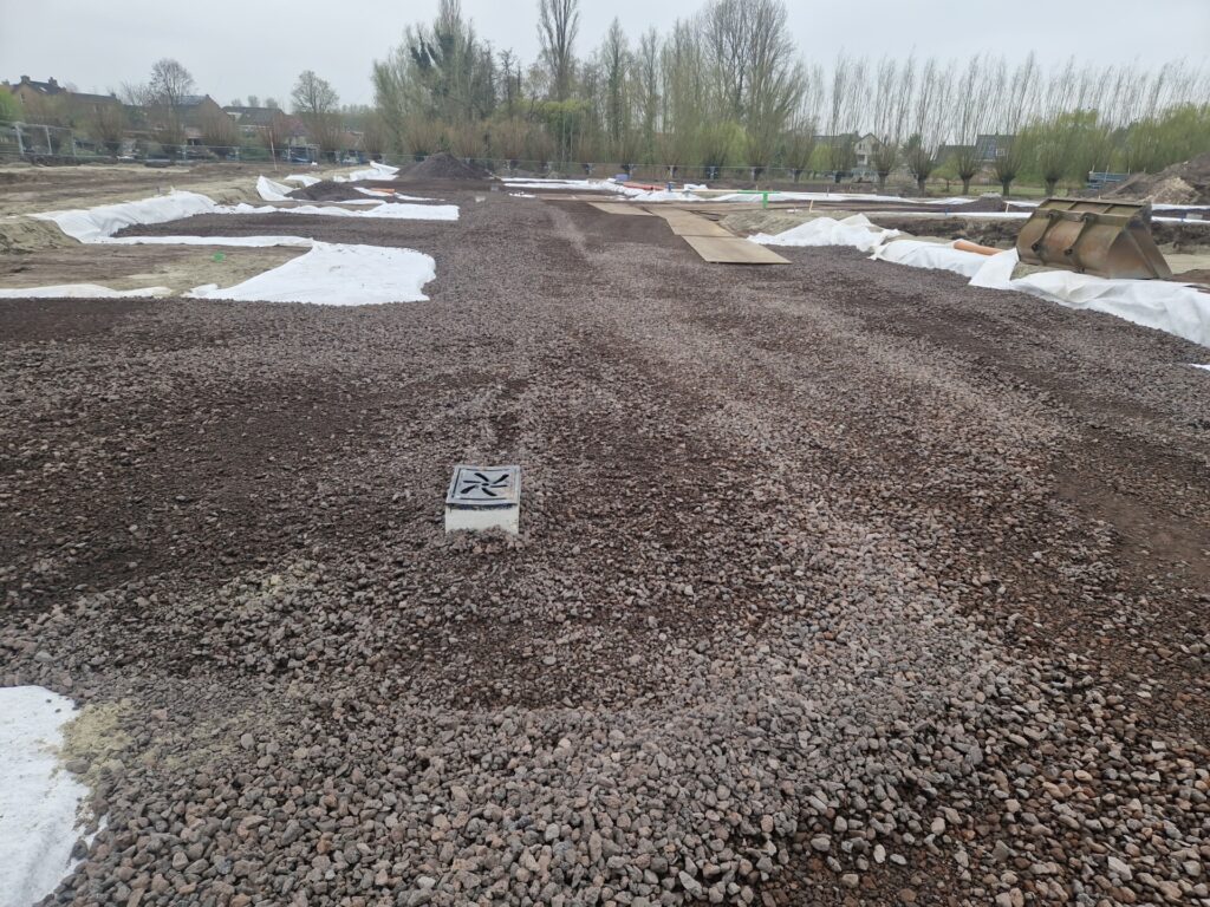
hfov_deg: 73.9
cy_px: 454
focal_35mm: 23
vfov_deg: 58.9
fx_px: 804
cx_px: 605
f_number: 1.8
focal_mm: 5.4
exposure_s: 1/2088
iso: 50
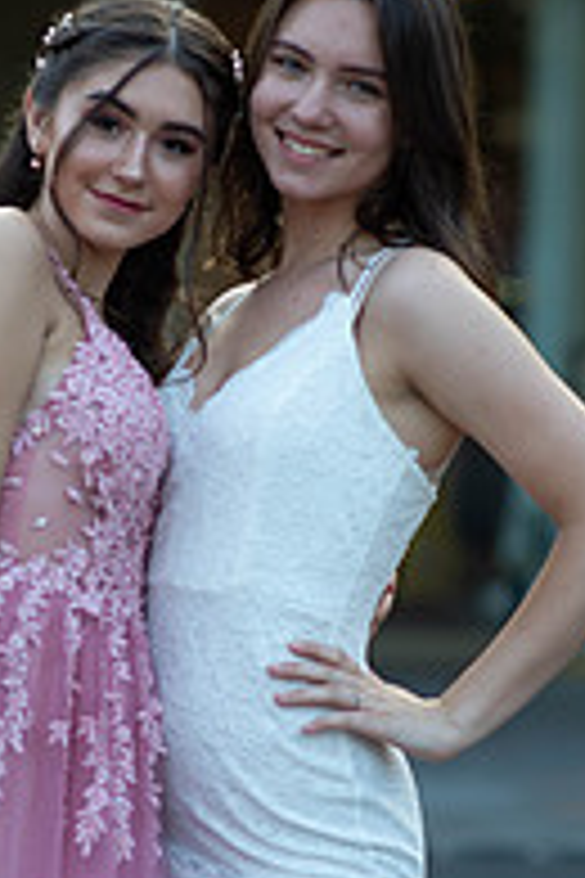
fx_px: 4777
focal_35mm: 196
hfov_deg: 7.0
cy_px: 518
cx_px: 160
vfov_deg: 10.5
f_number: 2
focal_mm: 85
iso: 250
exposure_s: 1/1000
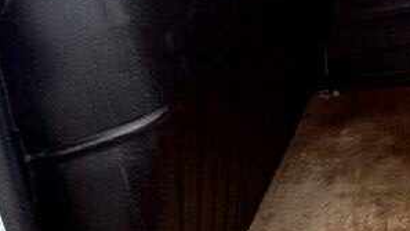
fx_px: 500
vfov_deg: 25.5
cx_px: 395
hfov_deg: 40.0
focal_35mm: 46
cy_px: 47
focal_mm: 2.22
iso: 64
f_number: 2.2
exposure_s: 1/294
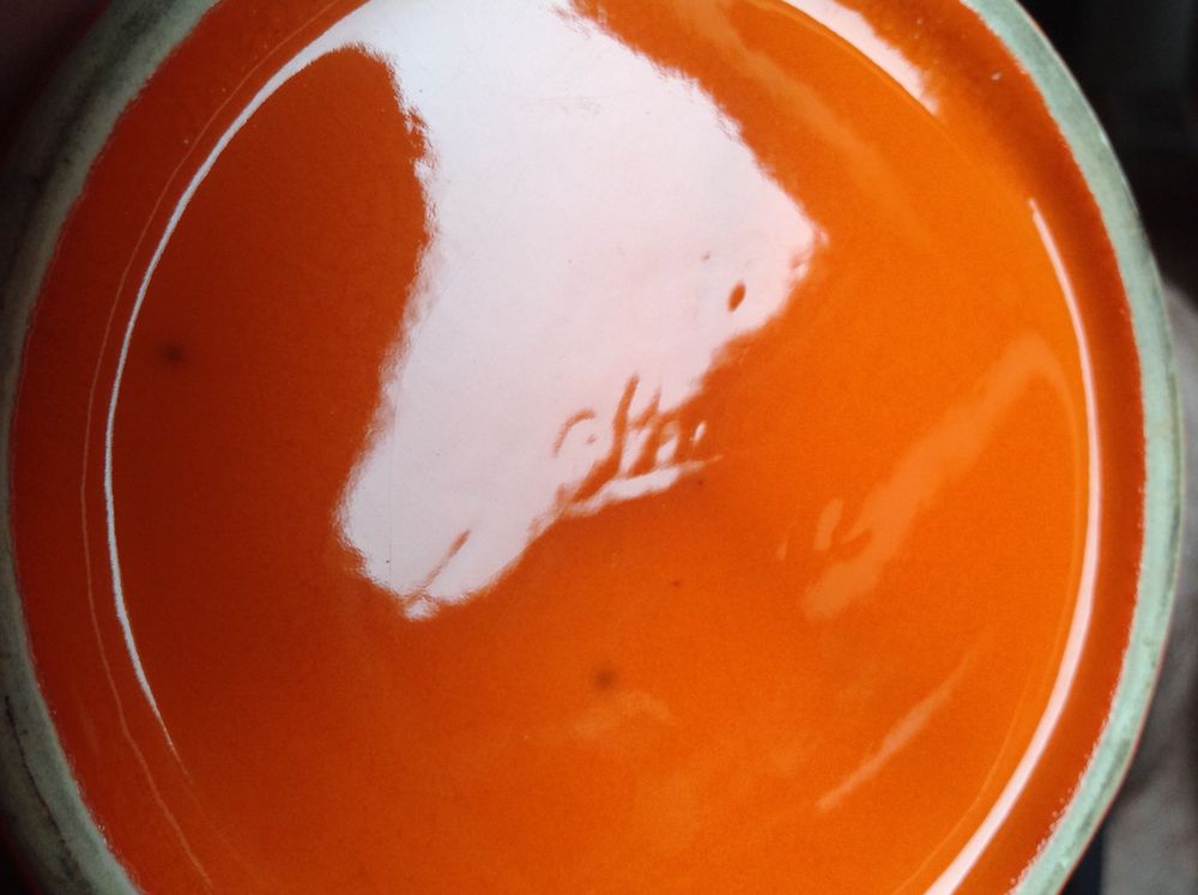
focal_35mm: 35
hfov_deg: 52.7
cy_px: 448
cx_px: 599
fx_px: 1210
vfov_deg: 40.6
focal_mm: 4.28
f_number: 2.4
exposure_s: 1/15
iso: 100
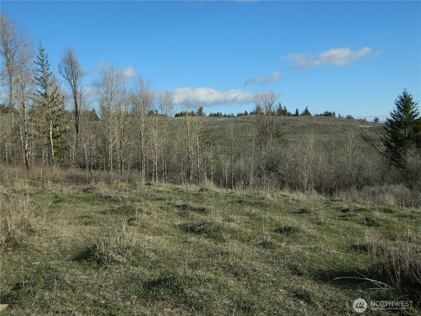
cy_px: 158
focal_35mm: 35
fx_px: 426
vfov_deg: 40.7
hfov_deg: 52.6
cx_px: 210
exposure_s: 1/1000
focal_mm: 6.2
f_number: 3.3
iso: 80
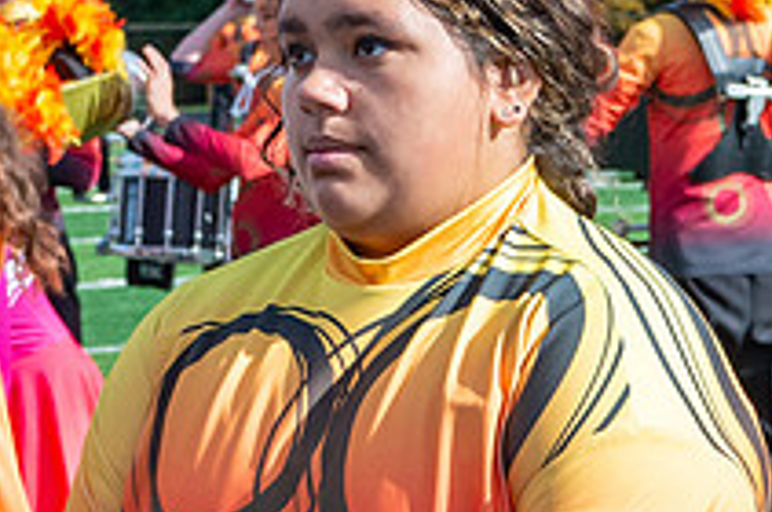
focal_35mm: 273
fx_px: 5845
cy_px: 261
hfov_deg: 7.6
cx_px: 354
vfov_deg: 5.0
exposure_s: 1/2500
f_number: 10
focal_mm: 70
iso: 1600
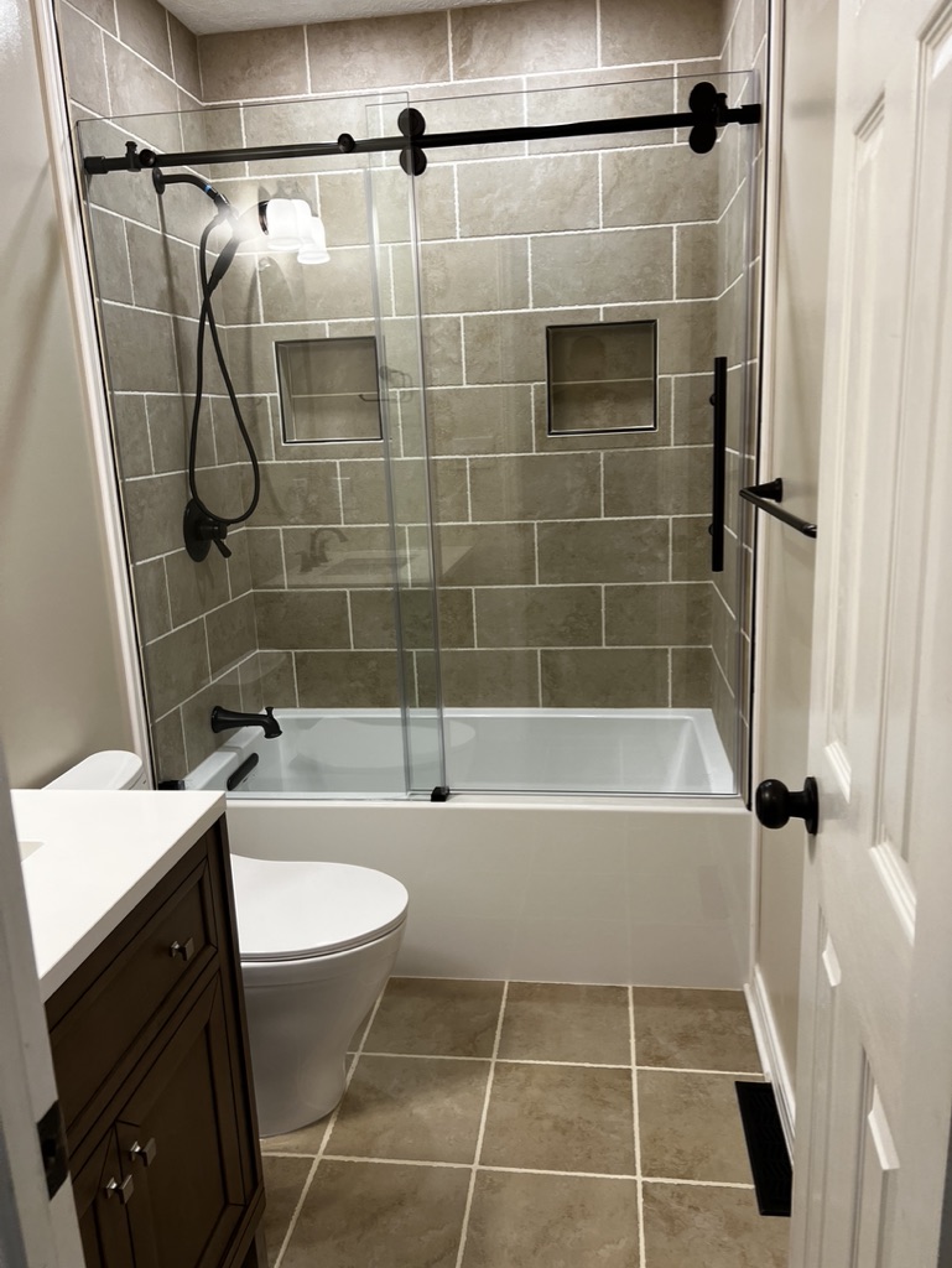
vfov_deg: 67.3
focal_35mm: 26
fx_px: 953
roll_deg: +3.0
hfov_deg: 53.1
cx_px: 476
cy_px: 634
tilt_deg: -12.9
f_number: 1.5
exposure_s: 1/120
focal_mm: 5.7
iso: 125
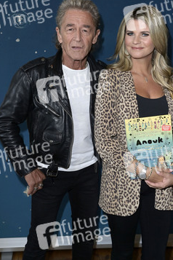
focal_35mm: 47
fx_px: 339
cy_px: 123
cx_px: 94
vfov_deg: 41.9
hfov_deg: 28.6
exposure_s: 1/250
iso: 1000
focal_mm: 42
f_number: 5
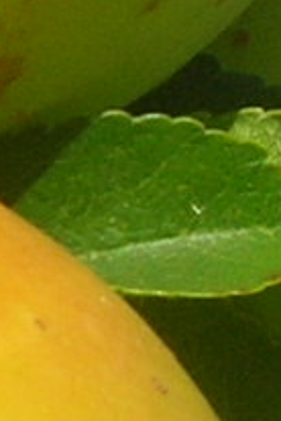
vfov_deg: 5.9
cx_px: -320
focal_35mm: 350
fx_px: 4098
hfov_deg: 3.9
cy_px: 258
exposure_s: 1/350
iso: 50
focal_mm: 5.7
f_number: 4.9
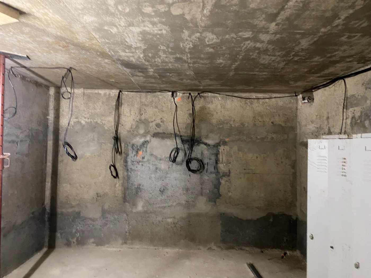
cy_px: 139
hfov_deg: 67.3
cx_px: 186
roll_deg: -1.6
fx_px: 279
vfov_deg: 53.1
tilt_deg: +0.0
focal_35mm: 26
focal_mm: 4.25
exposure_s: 1/25
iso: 500
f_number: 1.8
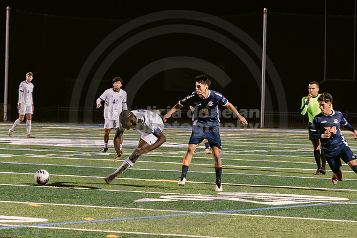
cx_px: 197
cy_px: 190
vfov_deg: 5.5
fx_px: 2491
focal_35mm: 251
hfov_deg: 8.2
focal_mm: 70
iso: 2500
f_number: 3.2
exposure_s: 1/250
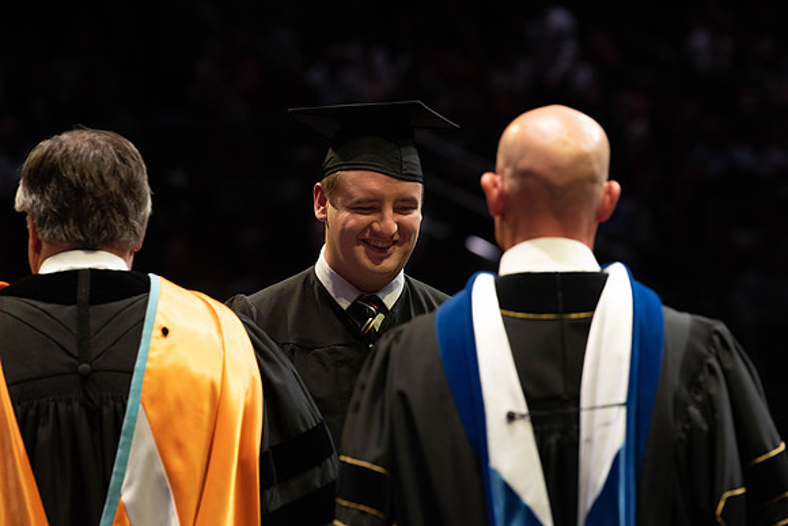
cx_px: 417
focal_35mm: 199
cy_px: 248
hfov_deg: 10.3
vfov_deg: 6.9
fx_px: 4363
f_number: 4.5
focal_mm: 175
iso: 1600
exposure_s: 1/320
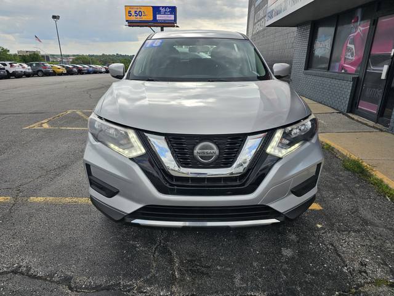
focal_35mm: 23
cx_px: 197
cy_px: 148
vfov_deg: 58.9
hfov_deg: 73.9
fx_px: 262
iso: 10
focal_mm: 6.3
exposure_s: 1/494
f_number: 1.7
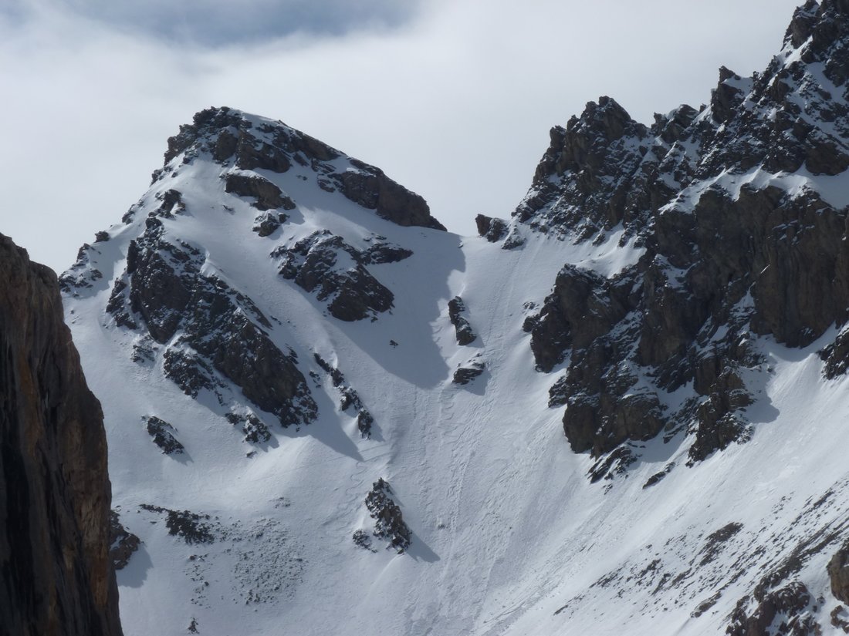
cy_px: 318
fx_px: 4219
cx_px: 424
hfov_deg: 11.5
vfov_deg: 8.6
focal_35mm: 172
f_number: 8
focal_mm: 30.5
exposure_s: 1/640
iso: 80
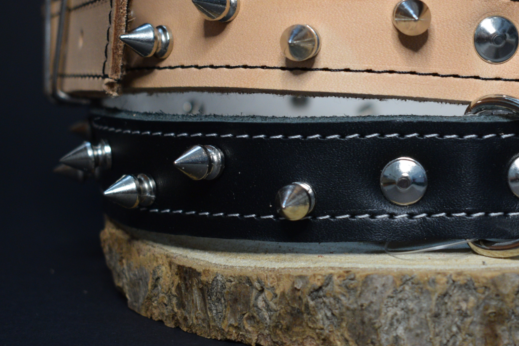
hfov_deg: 21.8
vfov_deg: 14.8
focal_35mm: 92
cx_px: 437
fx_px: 1326
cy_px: 104
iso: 800
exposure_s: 1/60
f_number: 4.5
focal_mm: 32
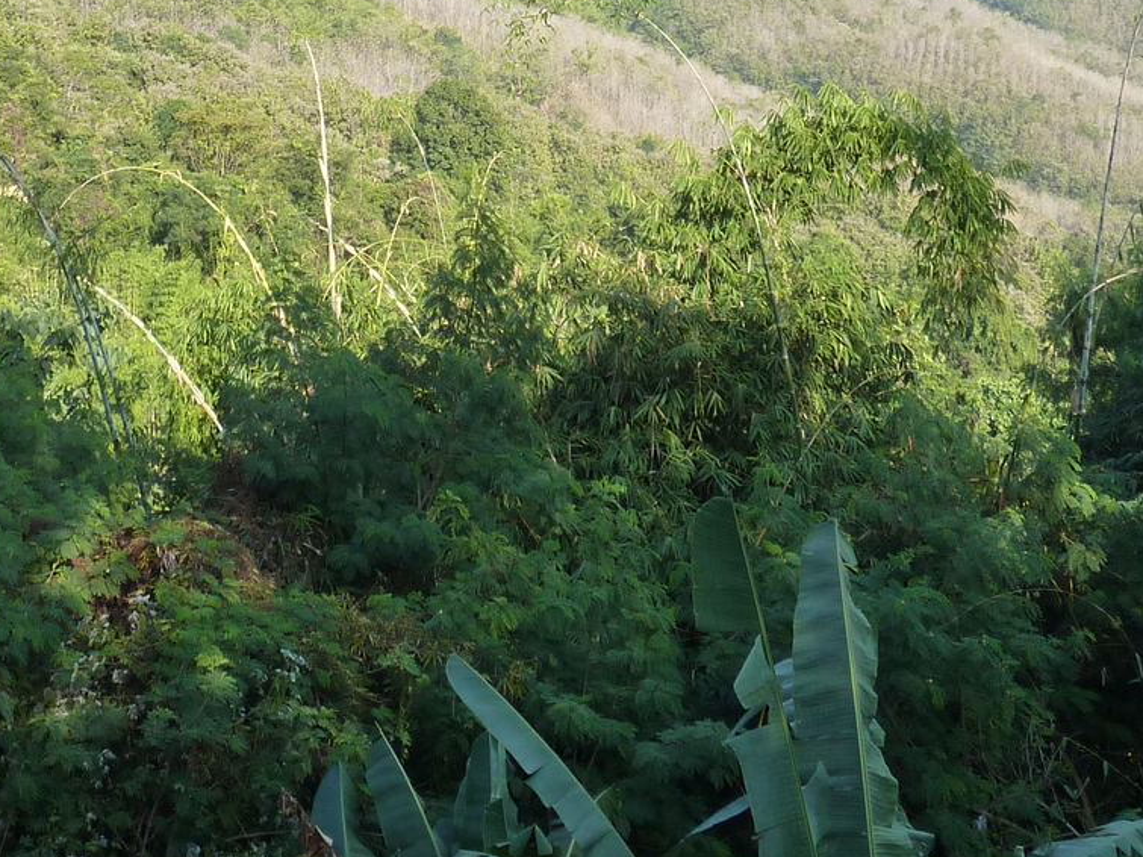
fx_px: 1750
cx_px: 444
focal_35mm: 53
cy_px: 62
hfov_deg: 36.0
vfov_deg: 26.5
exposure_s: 1/250
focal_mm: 4.1
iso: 125
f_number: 4
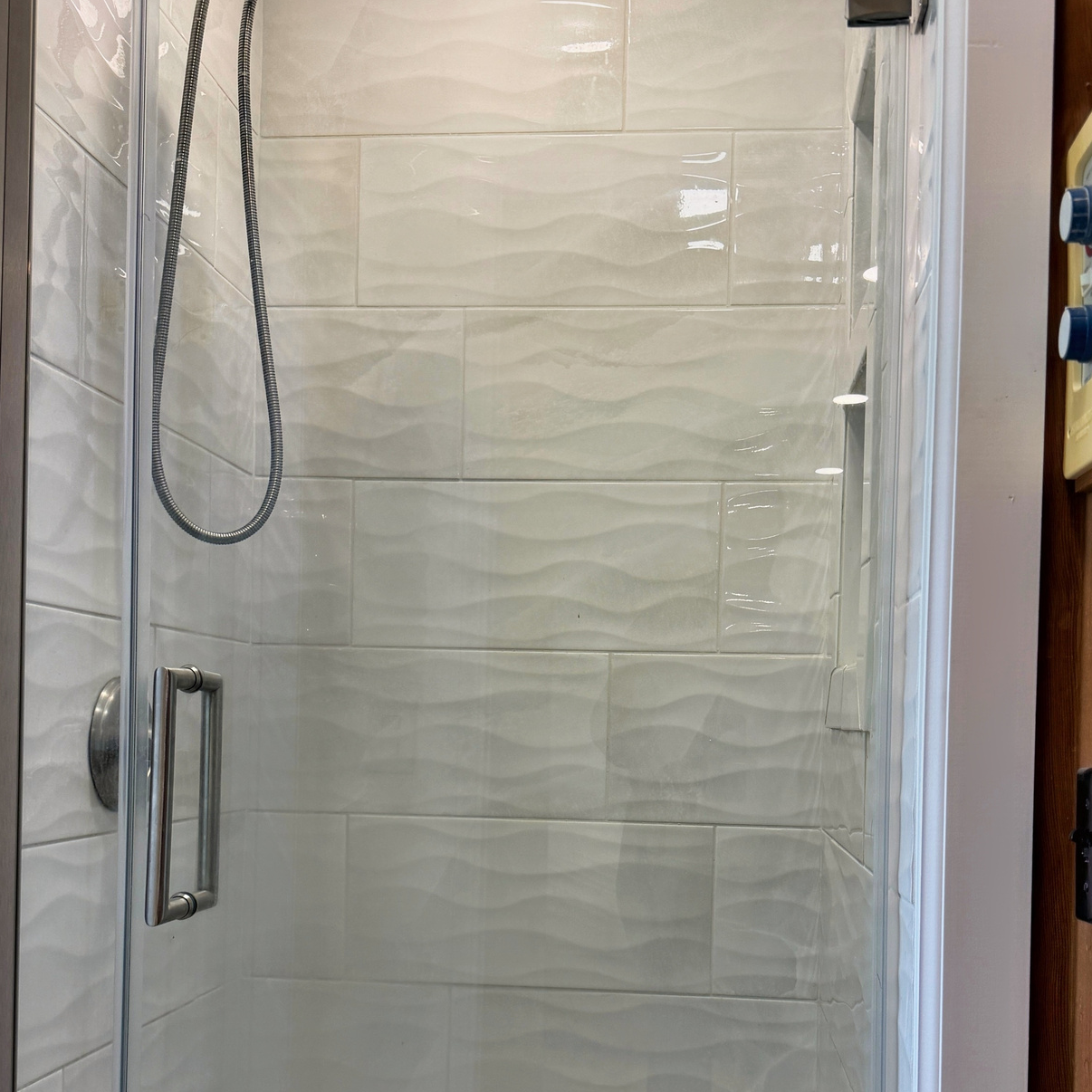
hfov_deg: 43.8
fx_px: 1356
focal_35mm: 38
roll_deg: -0.6
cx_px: 578
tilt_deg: -0.4
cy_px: 741
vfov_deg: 43.2
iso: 100
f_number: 1.78
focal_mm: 6.76
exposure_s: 1/120
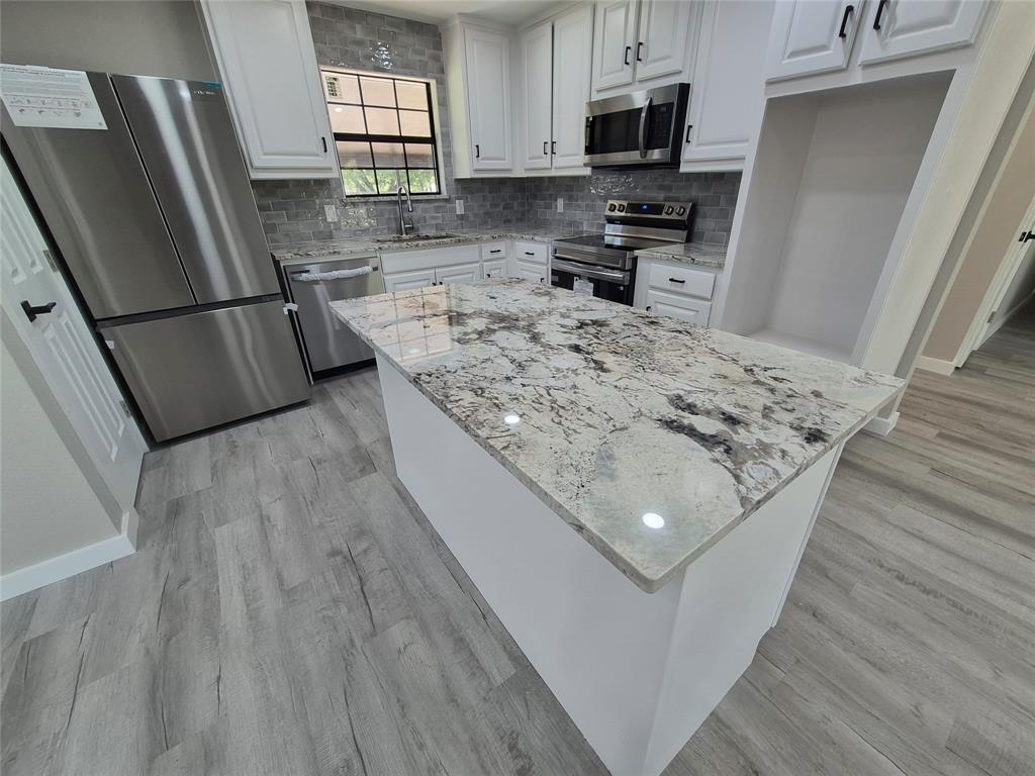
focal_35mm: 13
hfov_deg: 106.2
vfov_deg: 89.9
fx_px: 389
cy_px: 388
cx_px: 518
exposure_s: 1/60
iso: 100
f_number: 2.2
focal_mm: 1.74
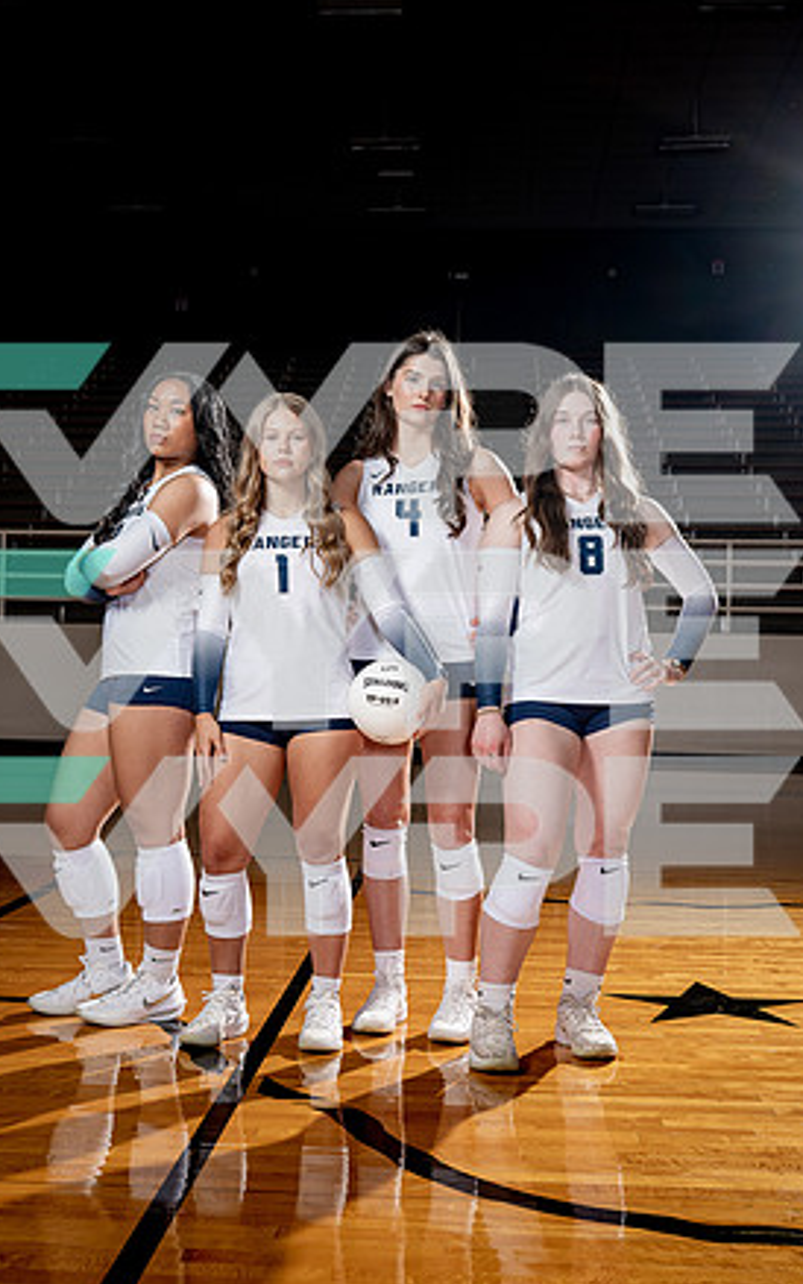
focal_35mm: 45
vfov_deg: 44.4
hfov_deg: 28.6
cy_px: 642
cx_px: 372
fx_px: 1575
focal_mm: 43
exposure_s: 1/250
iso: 100
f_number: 8
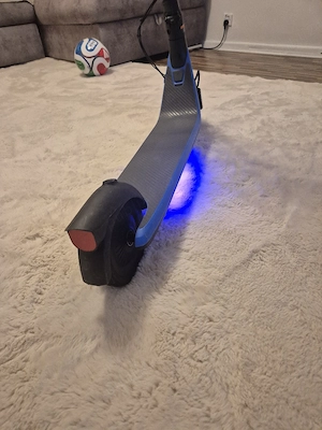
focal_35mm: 23
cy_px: 215
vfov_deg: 73.9
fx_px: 285
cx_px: 161
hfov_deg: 58.9
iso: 640
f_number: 1.8
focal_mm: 5.4
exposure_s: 1/100
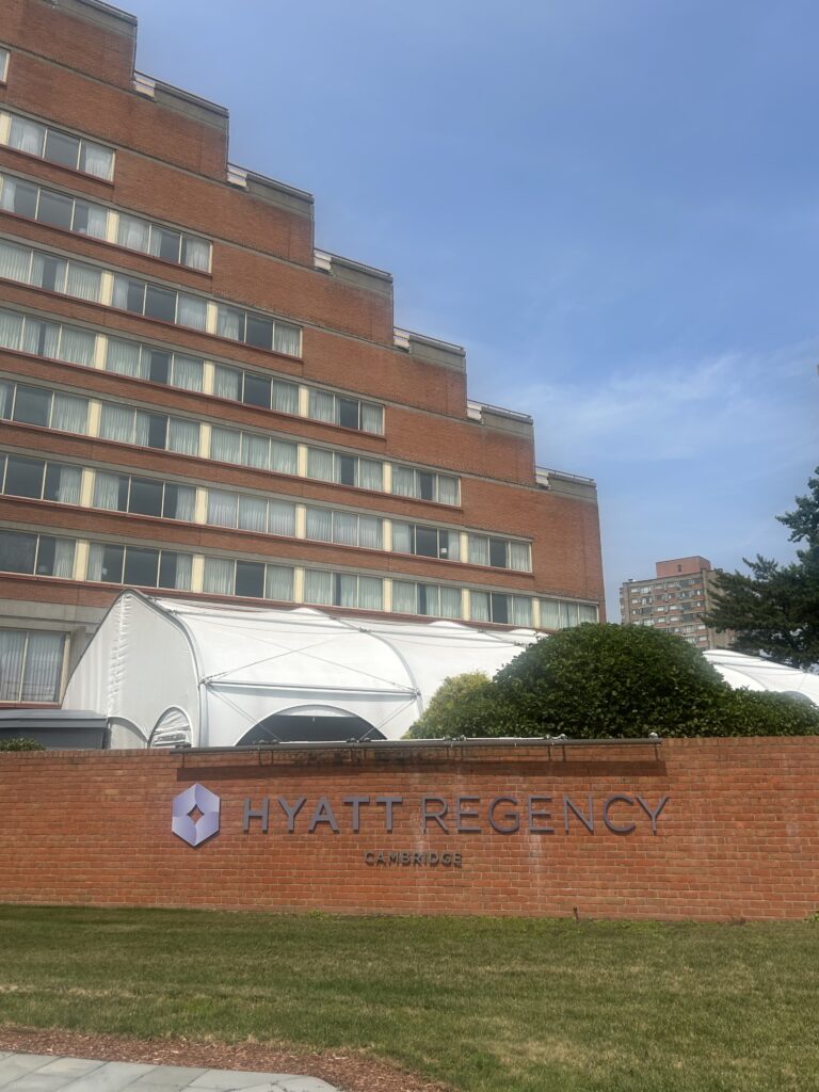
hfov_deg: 53.1
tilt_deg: +20.5
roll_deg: +0.8
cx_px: 410
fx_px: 820
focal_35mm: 26
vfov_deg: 67.3
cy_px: 546
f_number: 1.5
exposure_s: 1/5587
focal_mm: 5.7
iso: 50
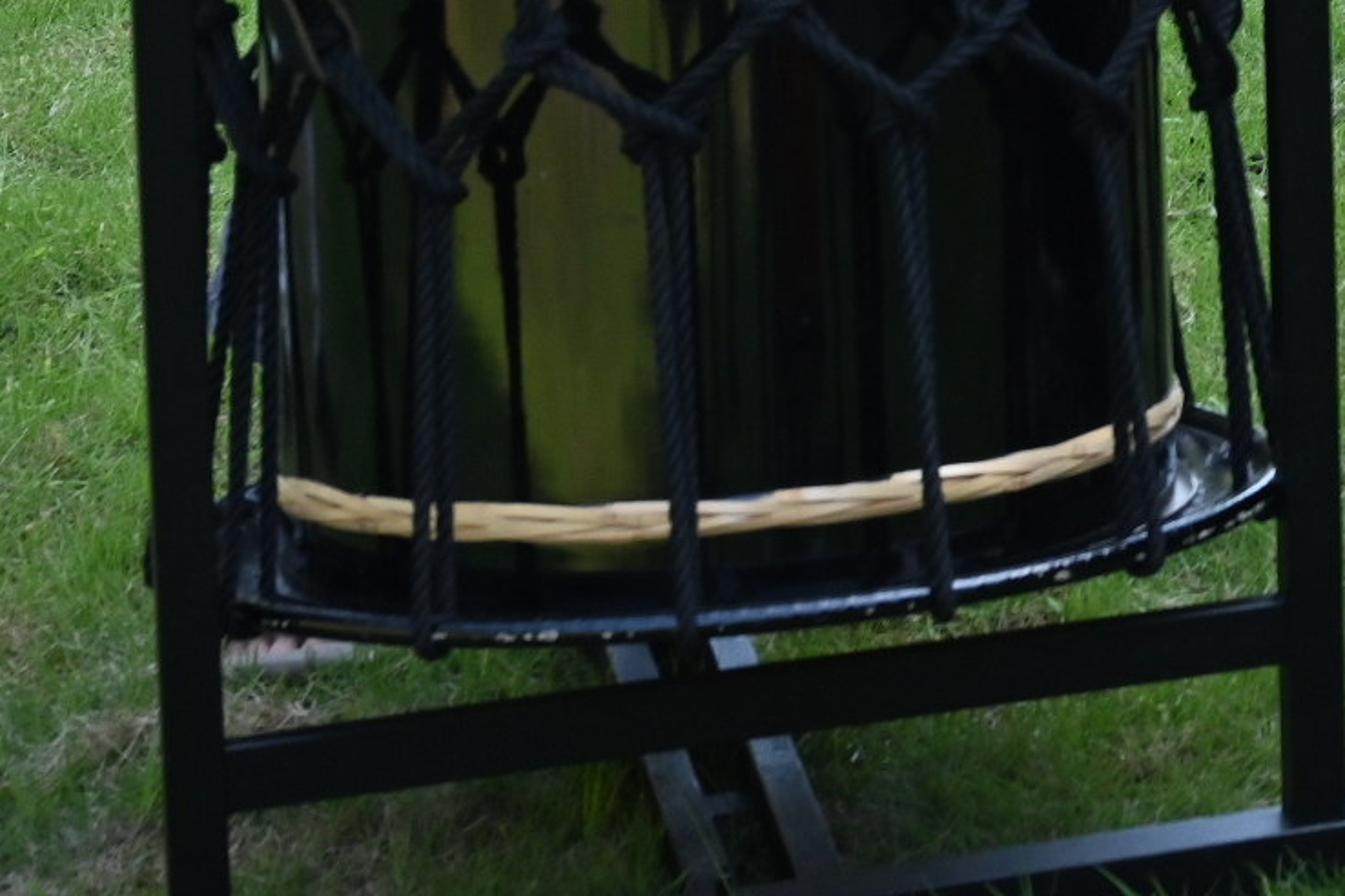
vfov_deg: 7.2
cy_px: -1135
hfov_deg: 10.7
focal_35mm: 182
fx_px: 6792
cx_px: 2320
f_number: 5.6
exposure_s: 1/250
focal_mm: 32.5
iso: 140
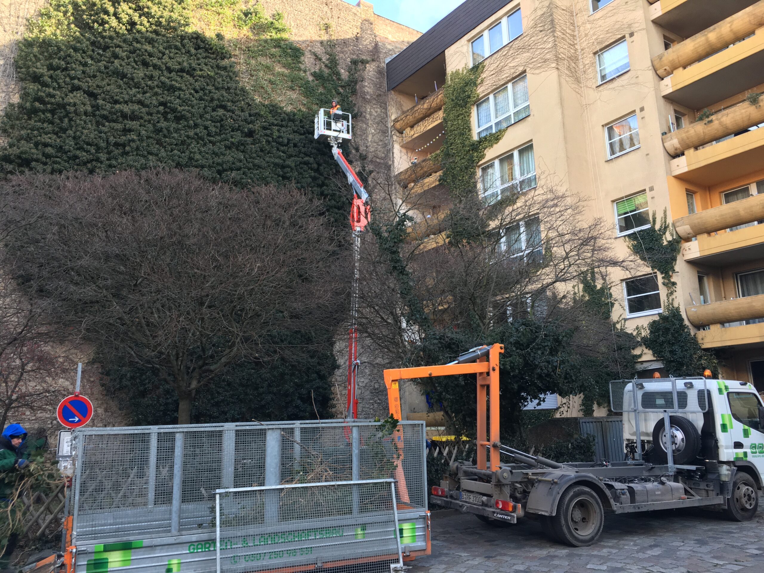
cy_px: 286
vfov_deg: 48.2
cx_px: 382
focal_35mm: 29
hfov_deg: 61.7
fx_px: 640
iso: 40
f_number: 2.2
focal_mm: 4.15
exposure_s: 1/100
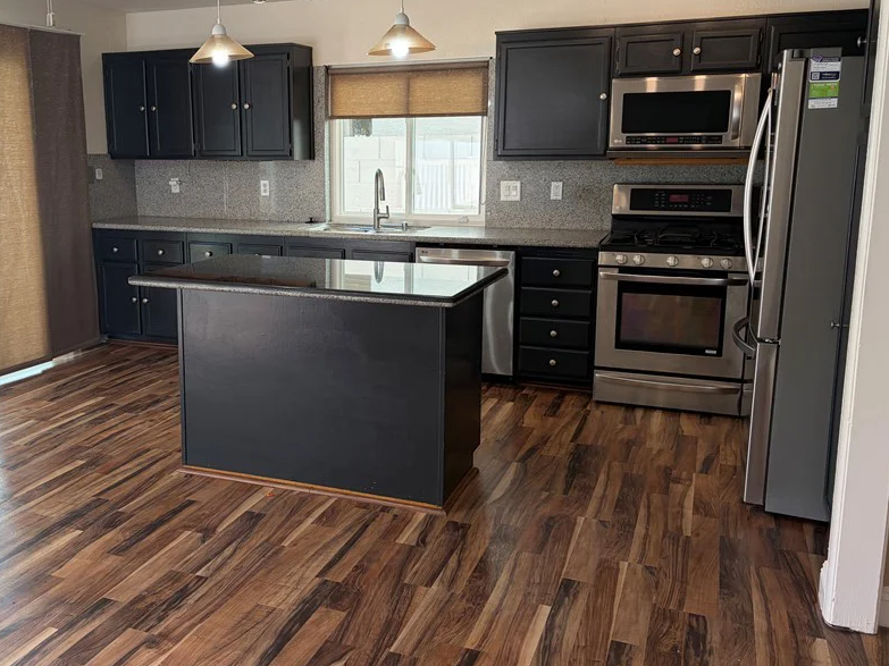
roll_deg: +0.9
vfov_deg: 41.7
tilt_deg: -9.5
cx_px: 333
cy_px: 296
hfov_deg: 53.4
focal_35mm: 34
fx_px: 873
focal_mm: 5.96
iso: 80
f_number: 1.6
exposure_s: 1/153
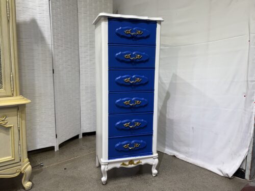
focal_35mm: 26
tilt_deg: -7.7
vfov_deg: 53.1
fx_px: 192
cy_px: 96
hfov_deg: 67.3
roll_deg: -0.4
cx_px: 128
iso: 64
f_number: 1.6
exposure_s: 1/120
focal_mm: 5.96
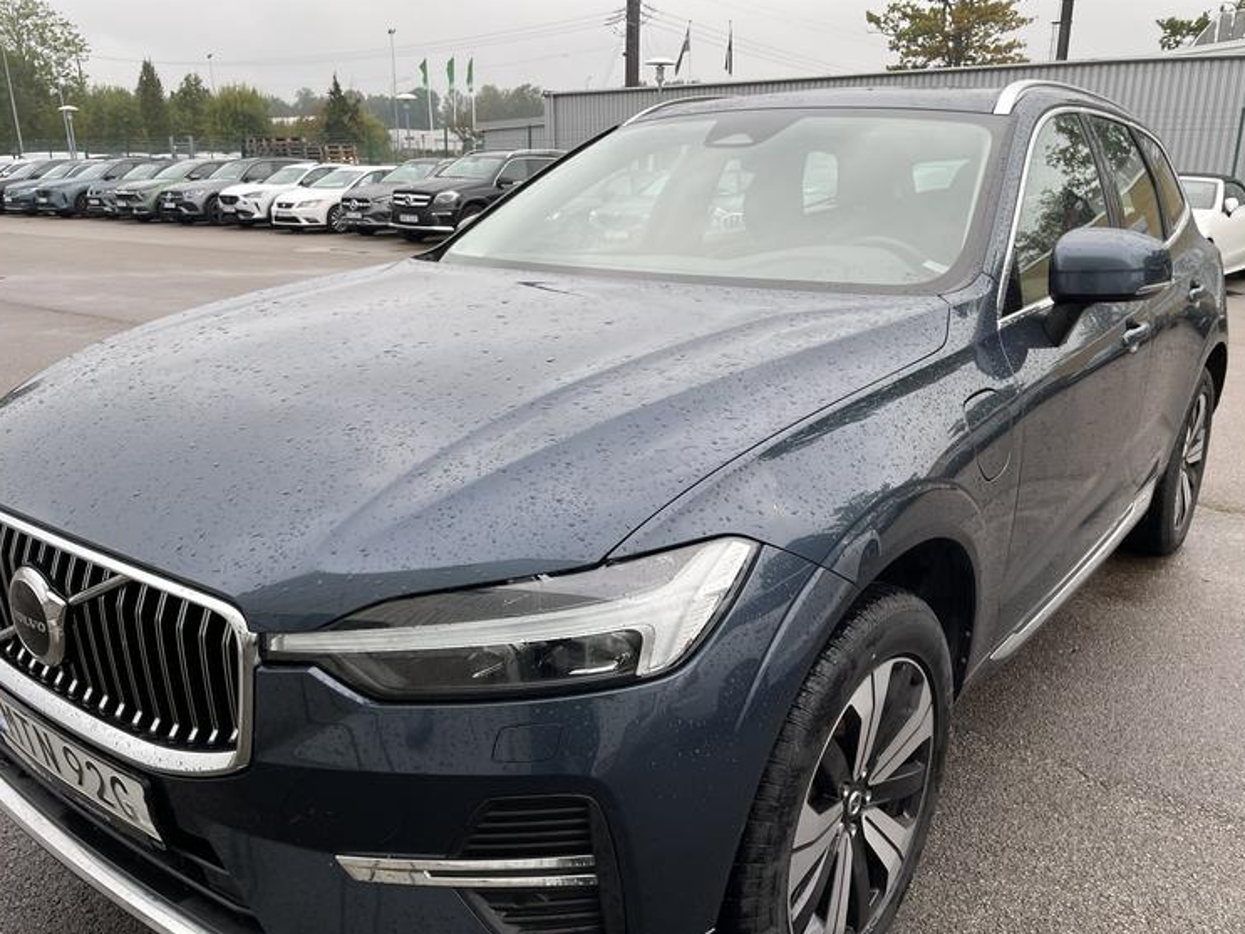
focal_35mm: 28
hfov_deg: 63.5
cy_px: 496
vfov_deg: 49.7
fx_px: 1007
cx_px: 625
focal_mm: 4.2
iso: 32
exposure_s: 1/144
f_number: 1.6
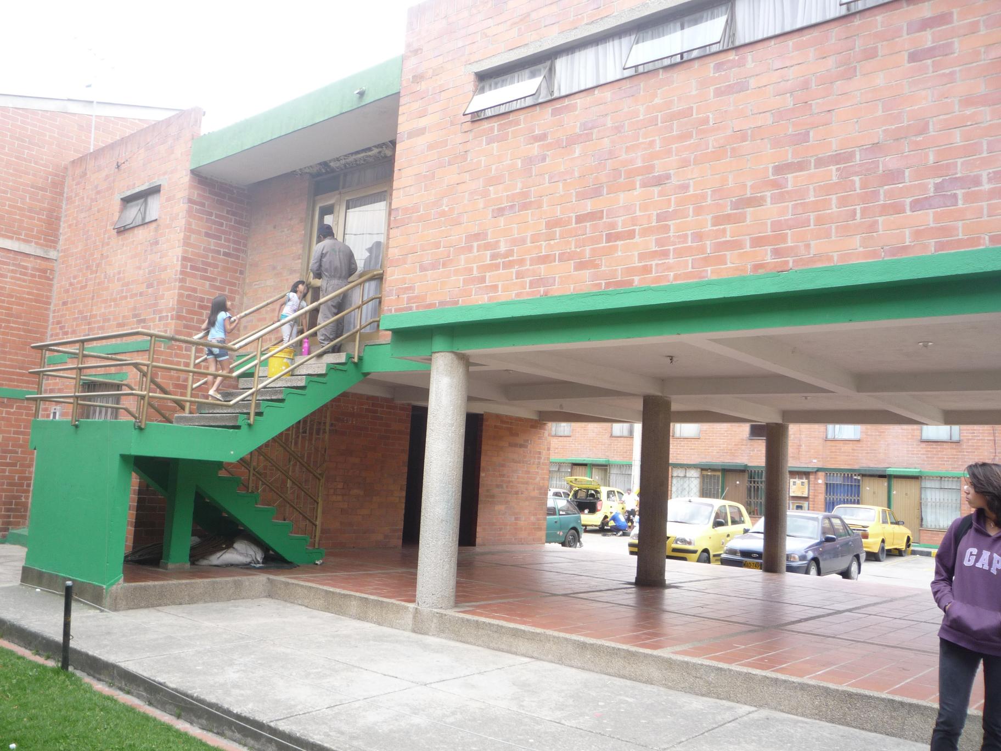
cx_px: 500
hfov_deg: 60.0
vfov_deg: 46.8
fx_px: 868
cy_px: 376
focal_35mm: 30
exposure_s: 1/80
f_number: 3.5
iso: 100
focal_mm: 5.2
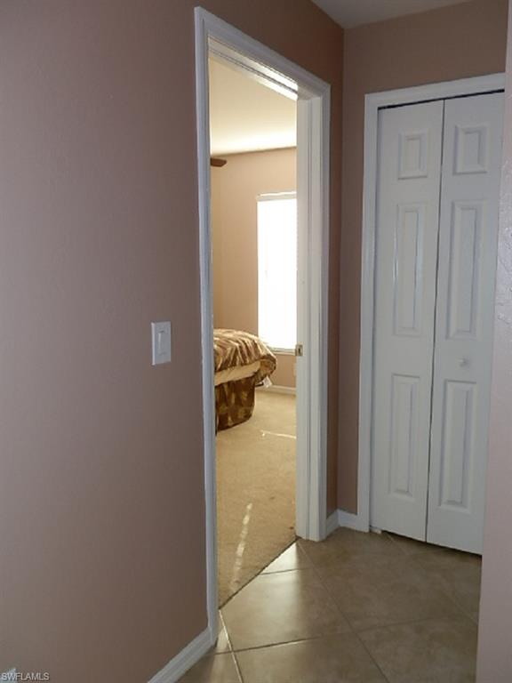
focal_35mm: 28
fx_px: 552
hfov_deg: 49.7
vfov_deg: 63.4
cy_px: 342
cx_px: 256
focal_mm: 5
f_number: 3.1
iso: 64
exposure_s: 1/30
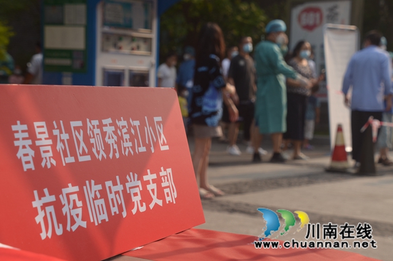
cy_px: 130
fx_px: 850
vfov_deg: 17.4
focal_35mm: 78
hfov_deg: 26.0
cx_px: 196
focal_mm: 52
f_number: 6.3
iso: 160
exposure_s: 1/250
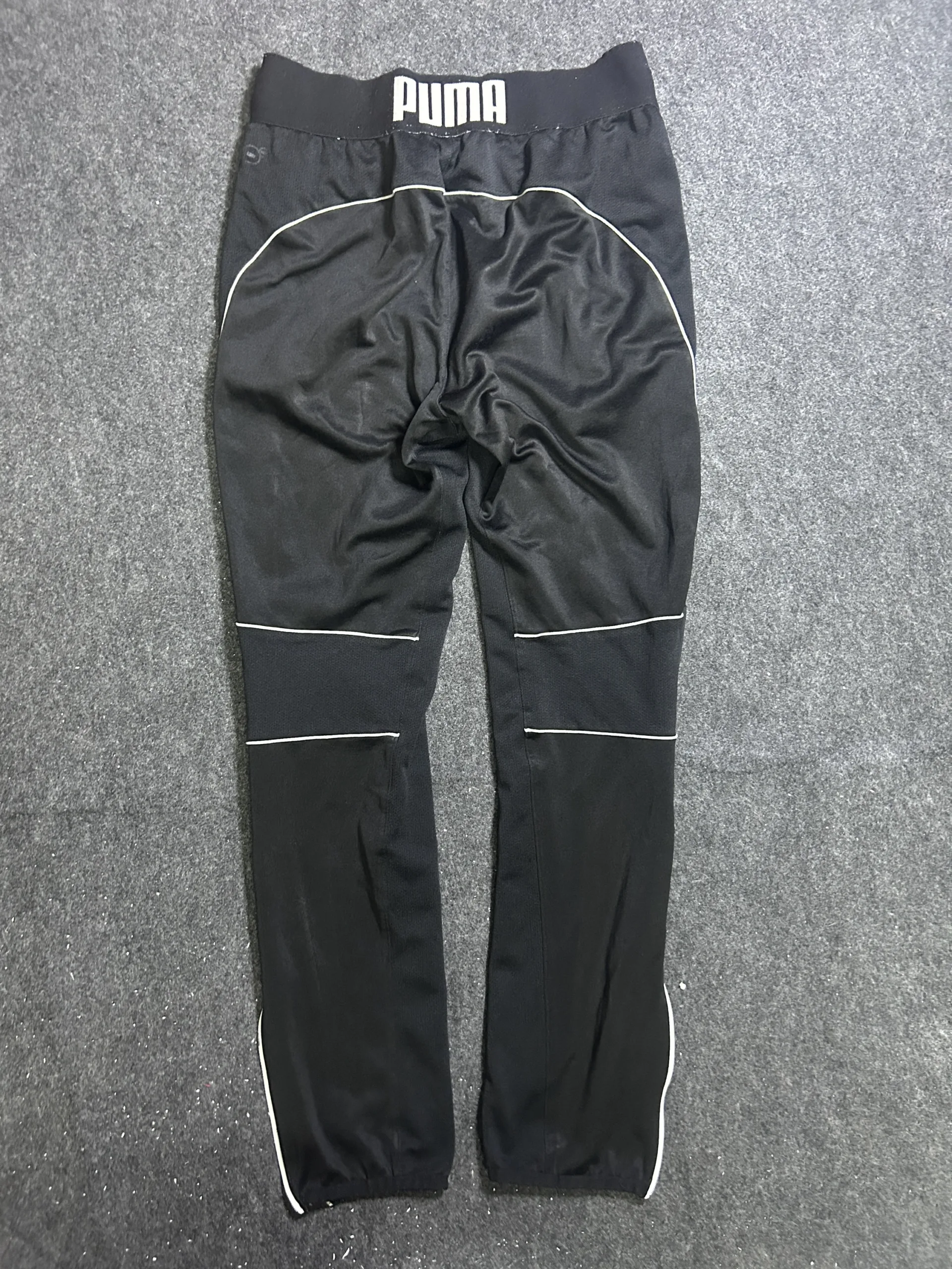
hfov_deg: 53.1
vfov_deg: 67.3
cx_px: 476
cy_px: 634
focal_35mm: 26
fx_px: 953
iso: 500
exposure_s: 1/33
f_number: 1.5
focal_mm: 5.7
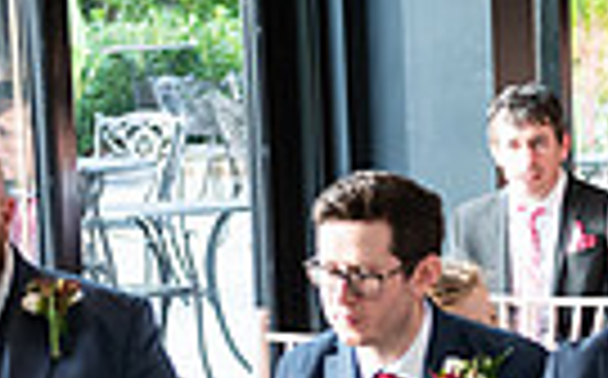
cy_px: 538
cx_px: 991
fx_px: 3194
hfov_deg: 10.4
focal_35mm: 193
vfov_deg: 6.7
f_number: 3.5
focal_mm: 44
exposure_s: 1/160
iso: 640
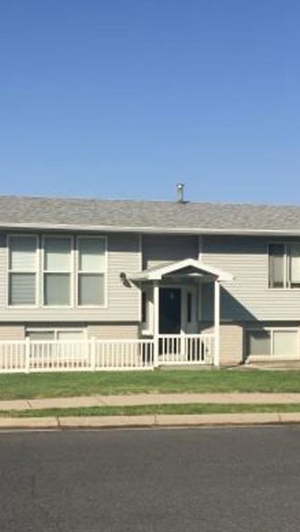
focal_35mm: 52
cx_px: 122
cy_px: 322
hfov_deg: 23.0
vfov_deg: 39.7
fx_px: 735
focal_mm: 4.15
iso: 32
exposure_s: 1/2326
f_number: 2.2
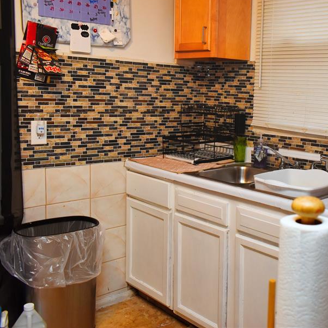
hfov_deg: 41.6
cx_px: 244
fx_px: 418
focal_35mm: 39
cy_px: 143
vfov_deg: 42.7
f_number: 4
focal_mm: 18
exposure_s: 1/125
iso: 800
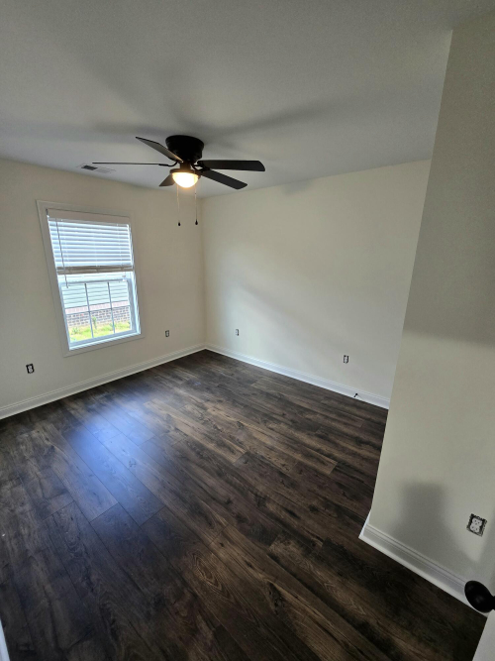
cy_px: 330
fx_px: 248
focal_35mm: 13
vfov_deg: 106.2
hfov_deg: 89.9
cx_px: 248
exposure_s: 1/60.2
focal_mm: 2.2
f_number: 2.2
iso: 160
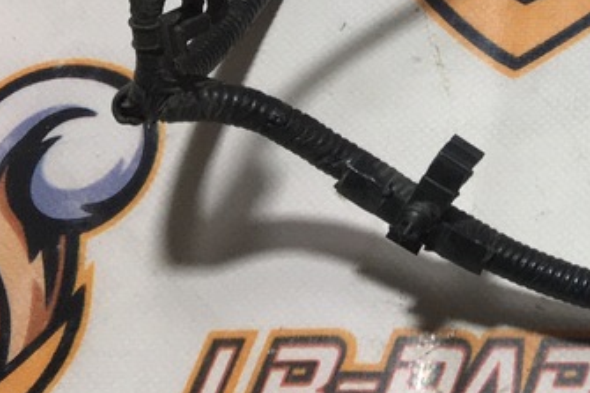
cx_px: 1000
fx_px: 1769
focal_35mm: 108
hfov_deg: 16.4
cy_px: -256
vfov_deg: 11.9
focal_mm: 4.15
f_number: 2.2
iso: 40
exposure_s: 1/100
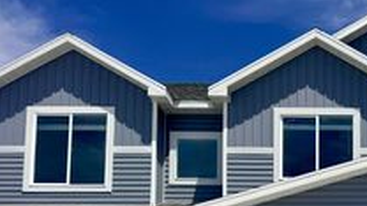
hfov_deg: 31.2
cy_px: 288
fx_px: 613
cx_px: 355
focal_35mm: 63
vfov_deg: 17.6
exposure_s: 1/14286
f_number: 1.78
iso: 80
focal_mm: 6.76
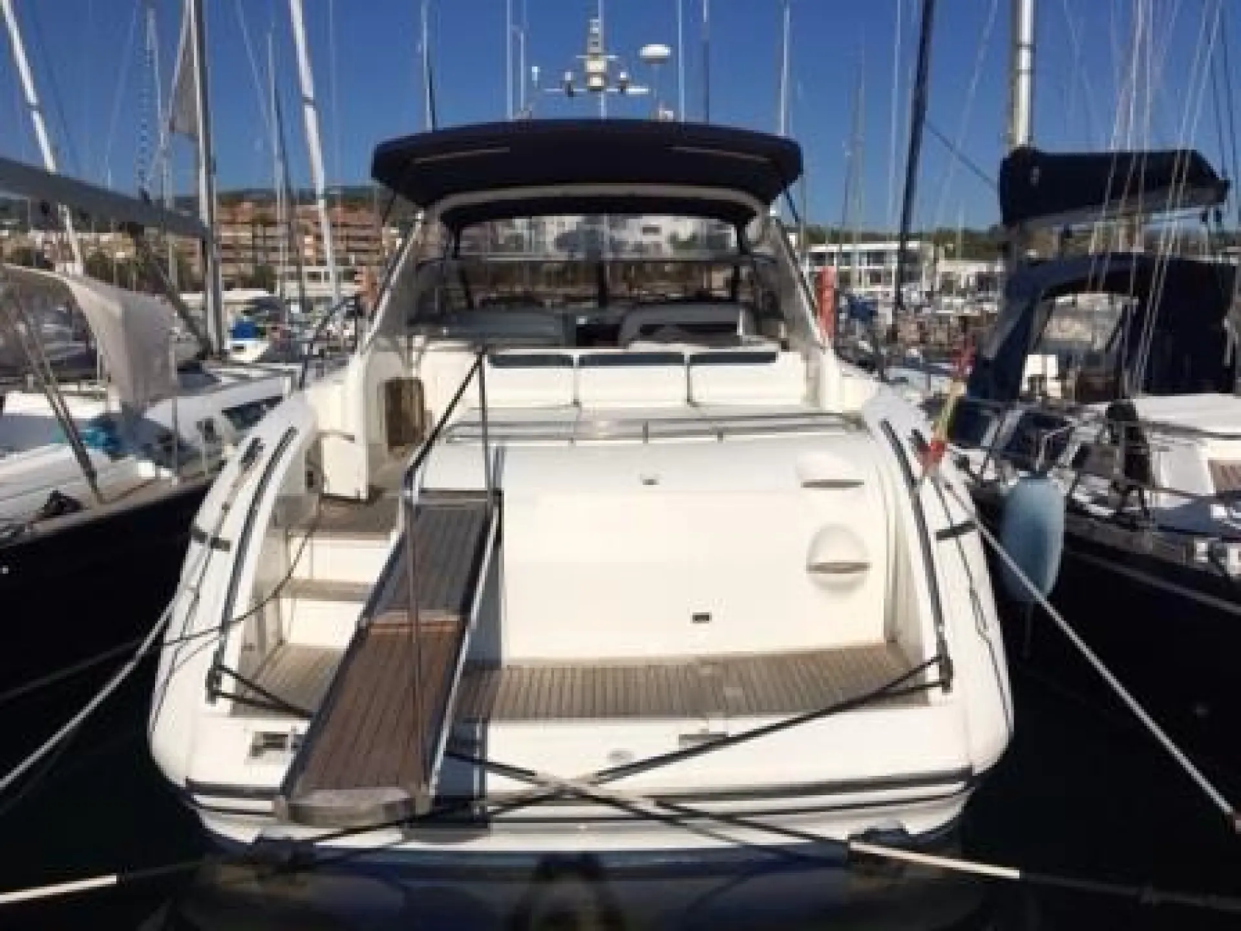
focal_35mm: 29
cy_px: 466
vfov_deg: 48.2
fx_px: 1040
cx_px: 620
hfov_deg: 61.7
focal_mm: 4.15
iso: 25
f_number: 2.2
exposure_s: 1/6993
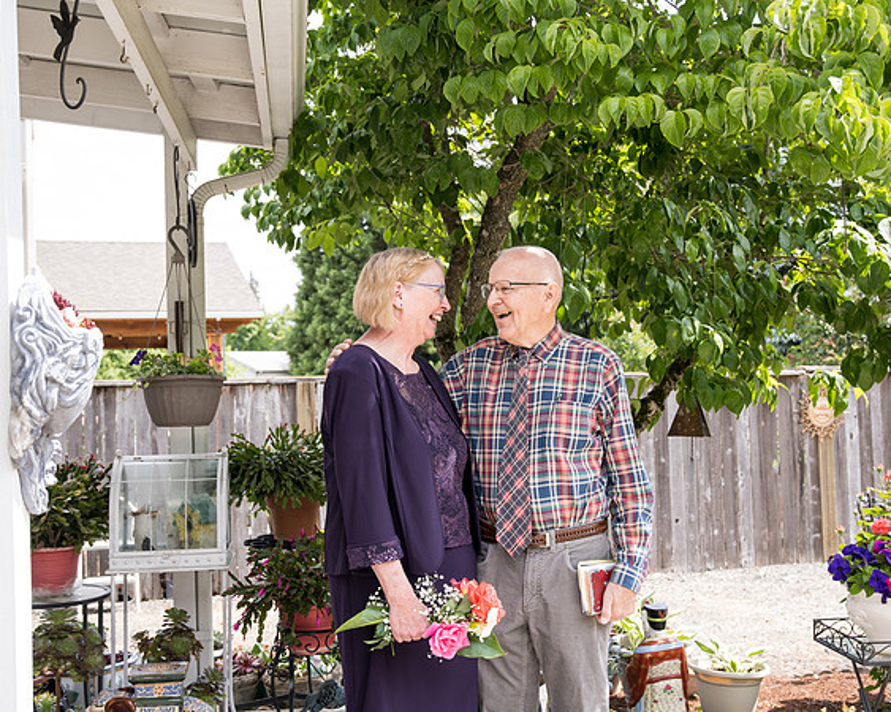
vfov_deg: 36.9
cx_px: 446
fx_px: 1069
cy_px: 356
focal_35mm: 41
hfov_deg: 45.3
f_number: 5
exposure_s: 1/500
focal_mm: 36
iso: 400
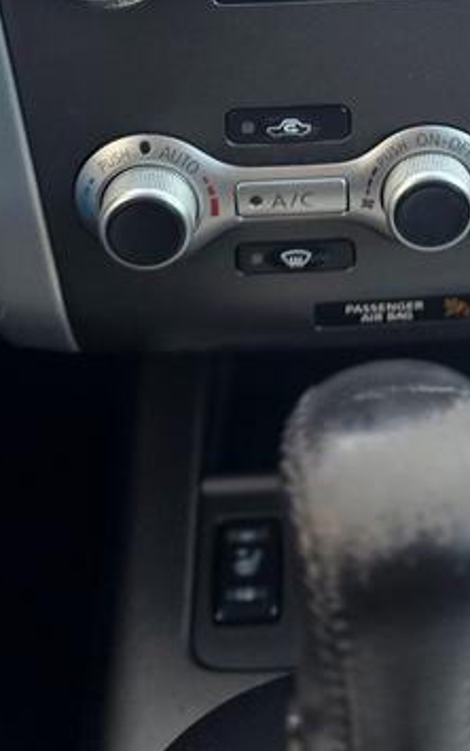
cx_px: 426
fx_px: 1352
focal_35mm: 66
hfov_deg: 19.4
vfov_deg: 26.8
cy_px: -190
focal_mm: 6.25
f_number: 1.7
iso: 200
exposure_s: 1/69.4
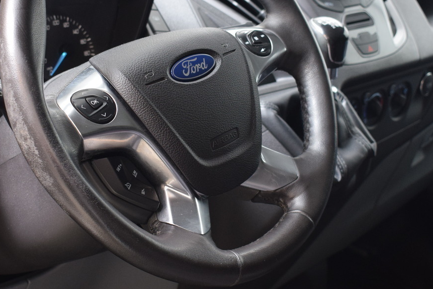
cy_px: 105
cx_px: 141
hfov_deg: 26.8
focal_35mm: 75
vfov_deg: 18.2
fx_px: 901
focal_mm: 27
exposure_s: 1/100
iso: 800
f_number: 5
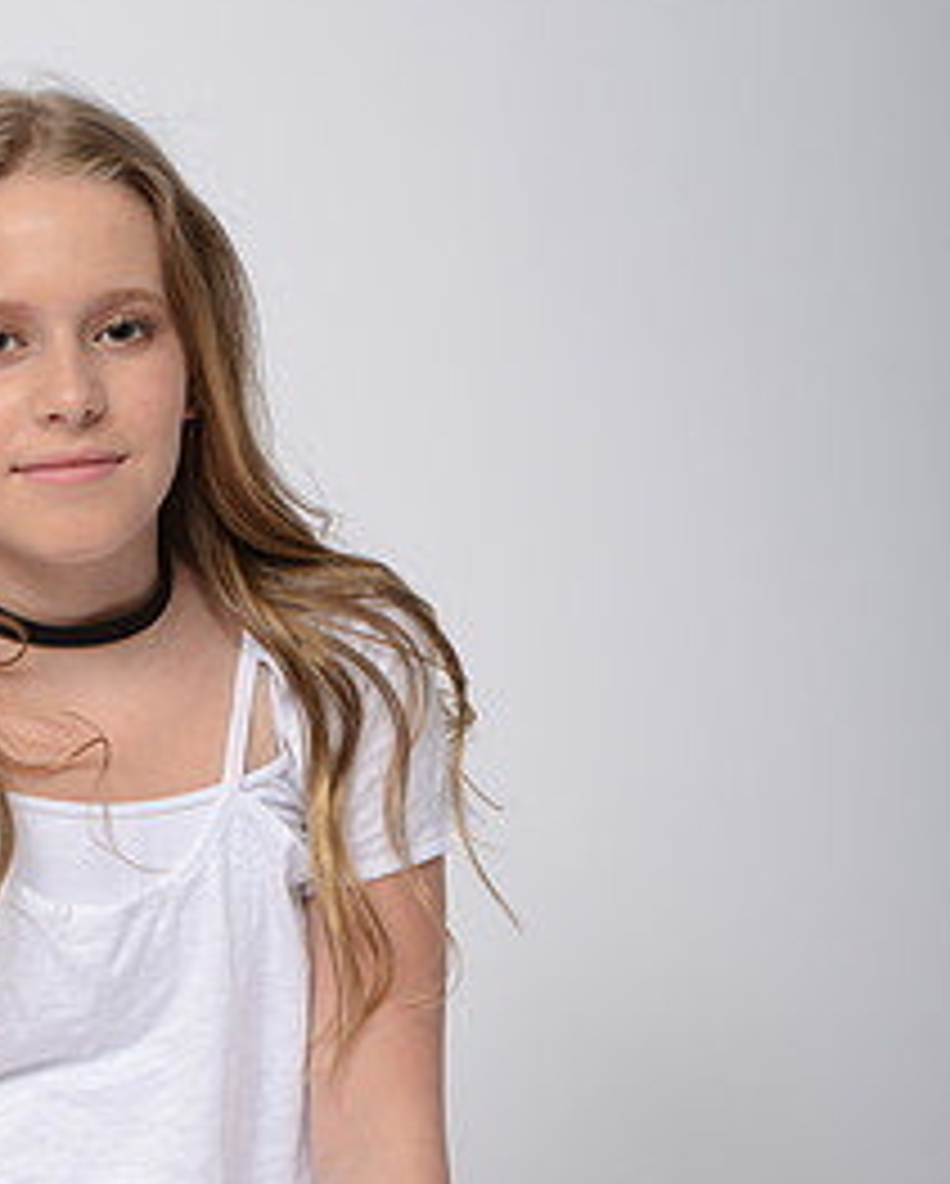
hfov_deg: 16.8
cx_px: 155
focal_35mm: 91
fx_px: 3193
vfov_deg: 20.7
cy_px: 986
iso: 125
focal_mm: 44
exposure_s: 1/250
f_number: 8
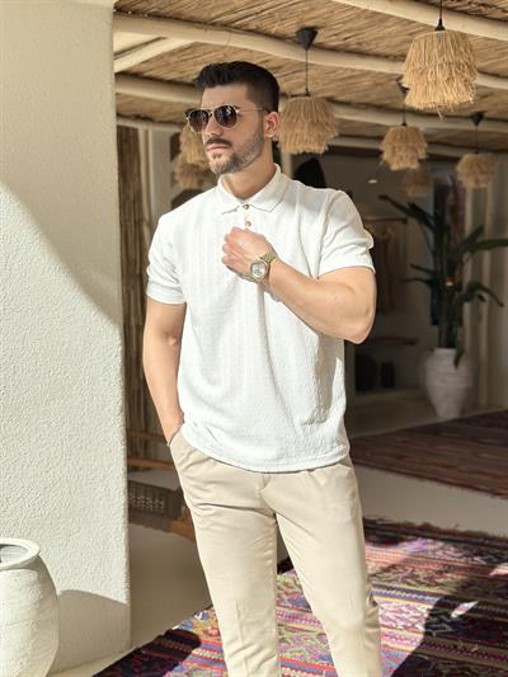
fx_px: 939
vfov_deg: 39.6
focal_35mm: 48
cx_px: 254
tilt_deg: -3.8
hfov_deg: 30.3
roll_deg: +0.5
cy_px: 338
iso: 100
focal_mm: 6.86
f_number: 1.78
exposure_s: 1/3876
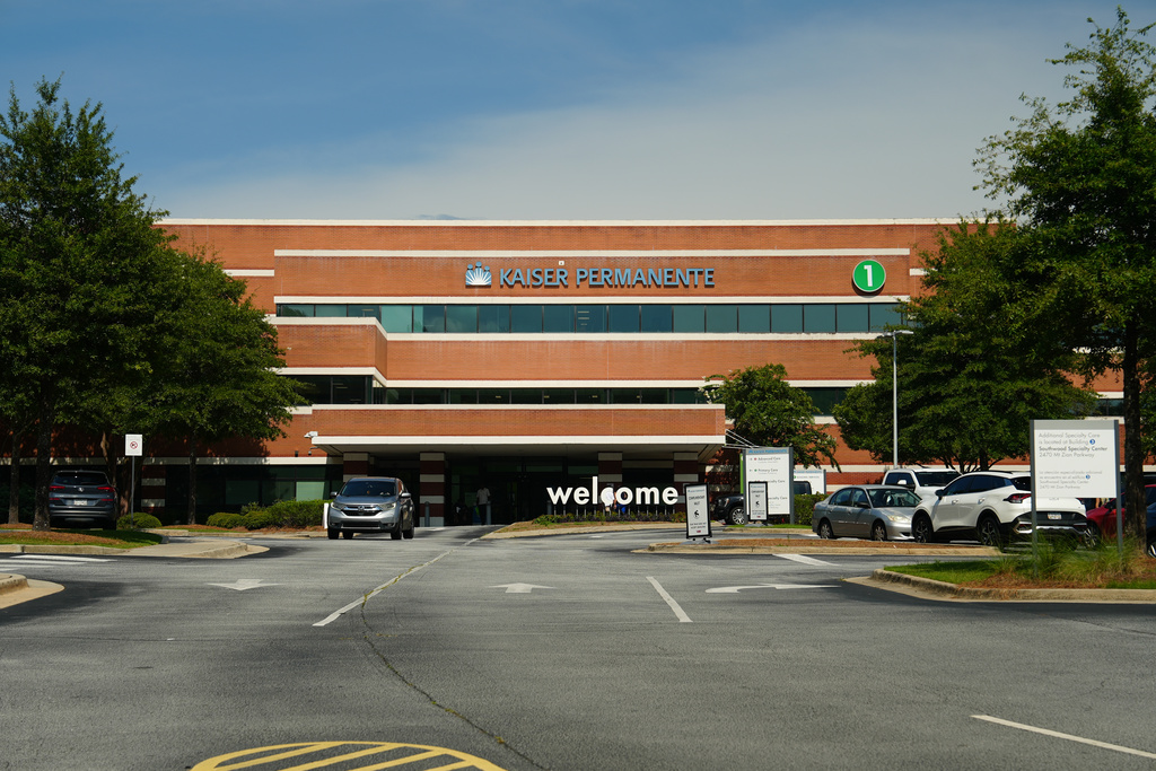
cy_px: 386
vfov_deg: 19.5
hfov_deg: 28.8
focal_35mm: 70
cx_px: 578
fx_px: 2248
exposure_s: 1/125
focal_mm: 70
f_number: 5.6
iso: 80
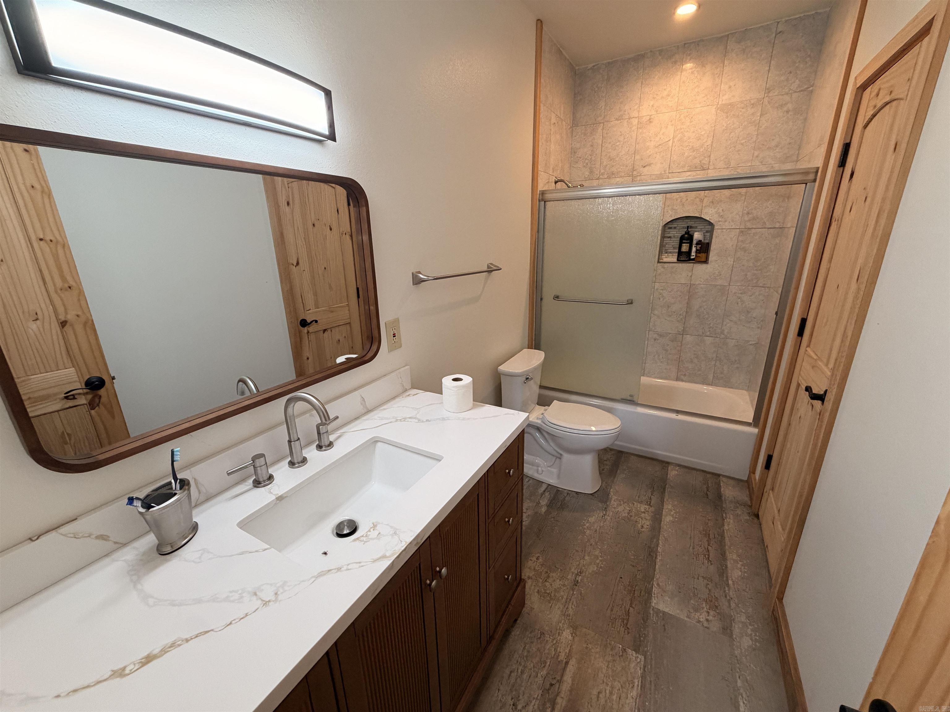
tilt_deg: -18.6
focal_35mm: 14
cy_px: 356
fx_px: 384
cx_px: 475
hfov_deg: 102.1
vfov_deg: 85.7
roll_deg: +1.3
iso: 250
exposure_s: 1/120
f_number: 2.2
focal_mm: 2.22
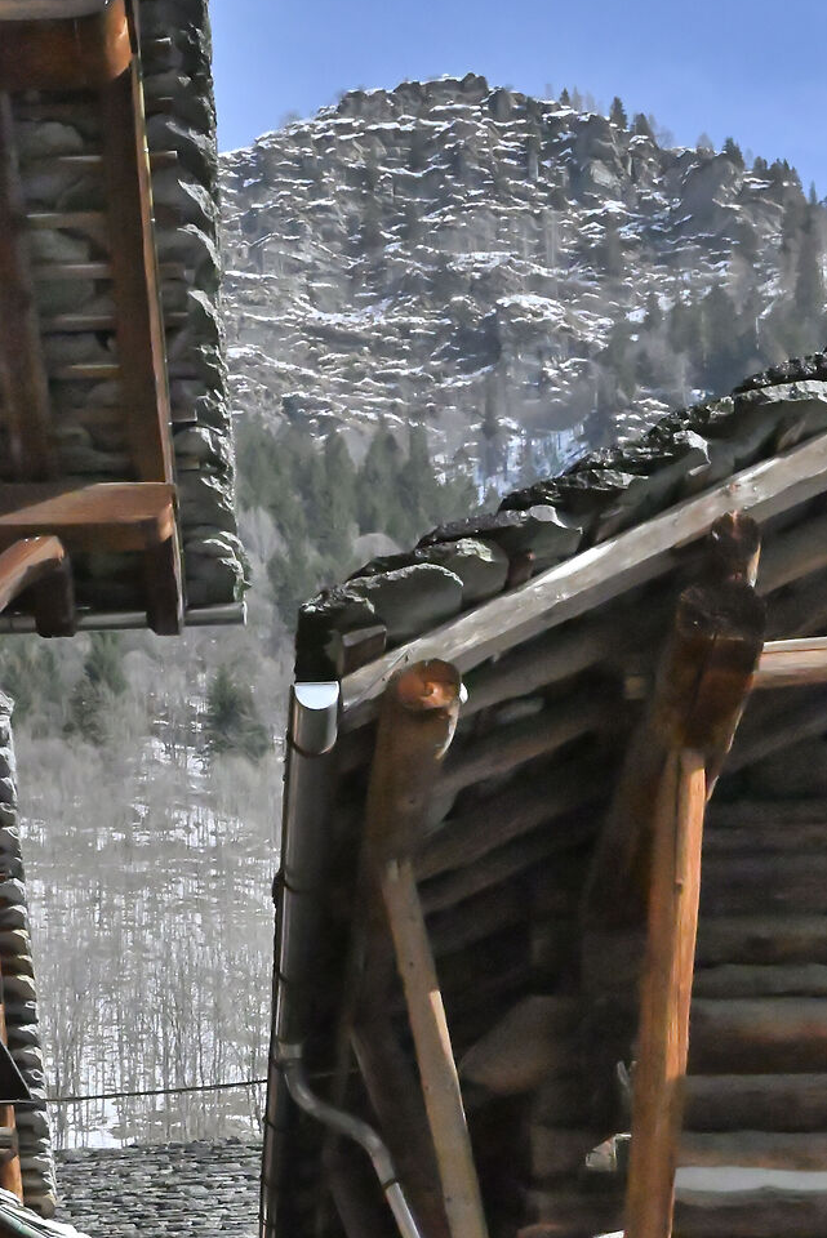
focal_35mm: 65
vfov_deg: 27.0
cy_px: 1528
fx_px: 2237
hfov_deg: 20.9
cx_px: 290
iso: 12800
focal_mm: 26
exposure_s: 1/8000
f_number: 11
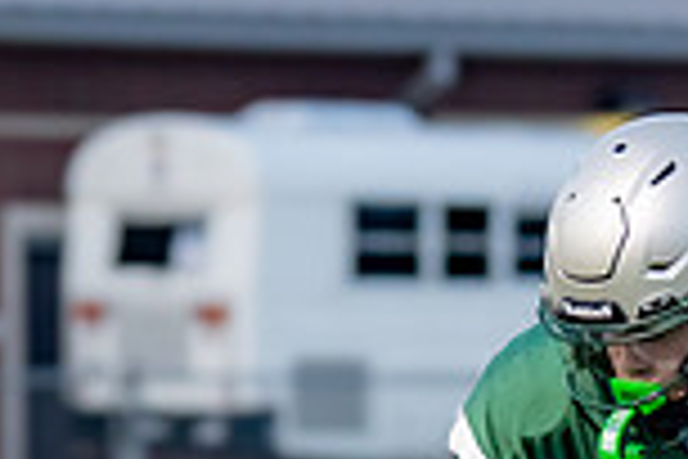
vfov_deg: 2.8
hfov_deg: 4.2
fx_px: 9268
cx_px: 628
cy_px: 967
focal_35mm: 485
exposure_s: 1/1000
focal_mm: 98
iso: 1000
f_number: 2.8
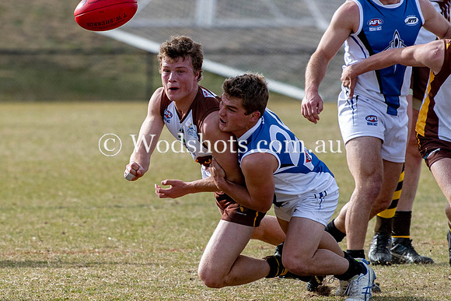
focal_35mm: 759
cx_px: 127
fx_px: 9510
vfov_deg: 1.8
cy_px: 118
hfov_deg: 2.7
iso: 220
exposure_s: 1/1600
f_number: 3.5
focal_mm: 200
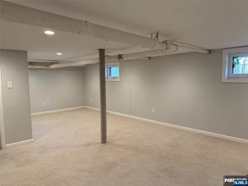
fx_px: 172
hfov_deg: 71.6
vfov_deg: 56.8
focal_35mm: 24
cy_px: 93
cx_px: 124
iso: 160
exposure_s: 1/60
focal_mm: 6.76
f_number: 1.78
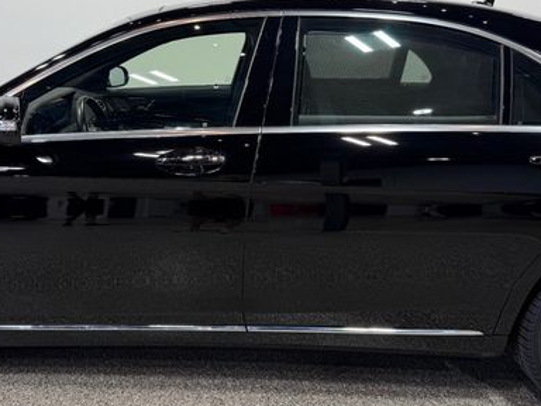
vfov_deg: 35.9
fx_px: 625
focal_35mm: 40
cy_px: 176
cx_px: 211
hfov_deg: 46.5
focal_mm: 6.76
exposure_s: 1/135
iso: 50
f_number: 1.78
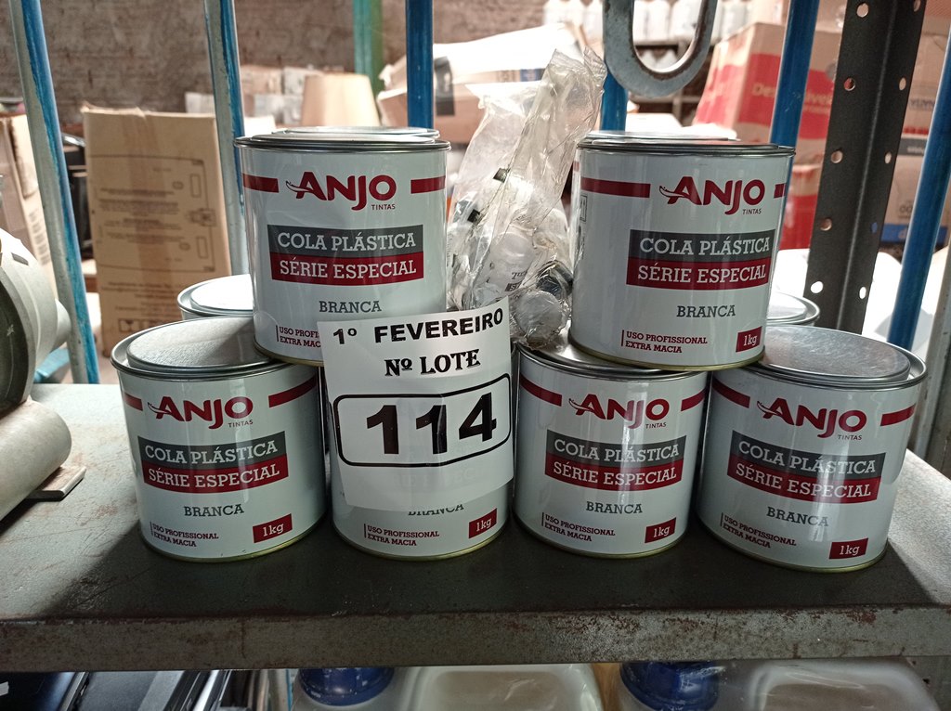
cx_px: 476
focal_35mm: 28
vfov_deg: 49.7
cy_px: 356
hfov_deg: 63.5
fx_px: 769
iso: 230
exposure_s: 1/60
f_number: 1.79
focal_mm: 4.7
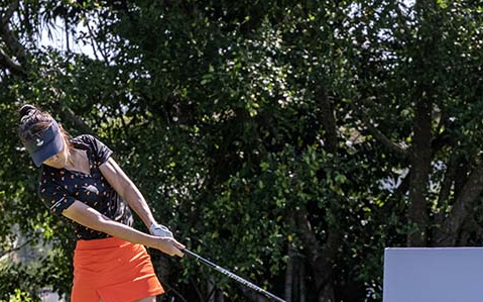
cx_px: 421
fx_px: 1882
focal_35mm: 143
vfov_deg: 9.1
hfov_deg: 14.5
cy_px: 217
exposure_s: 1/2000
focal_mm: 70
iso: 1100
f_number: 5.6
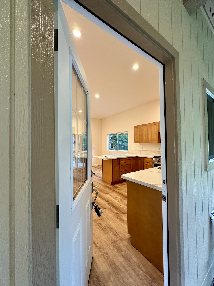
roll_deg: -0.1
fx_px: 115
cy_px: 143
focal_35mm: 14
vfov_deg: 102.1
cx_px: 107
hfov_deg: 85.7
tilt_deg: +2.1
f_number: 2.2
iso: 200
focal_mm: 2.22
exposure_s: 1/60
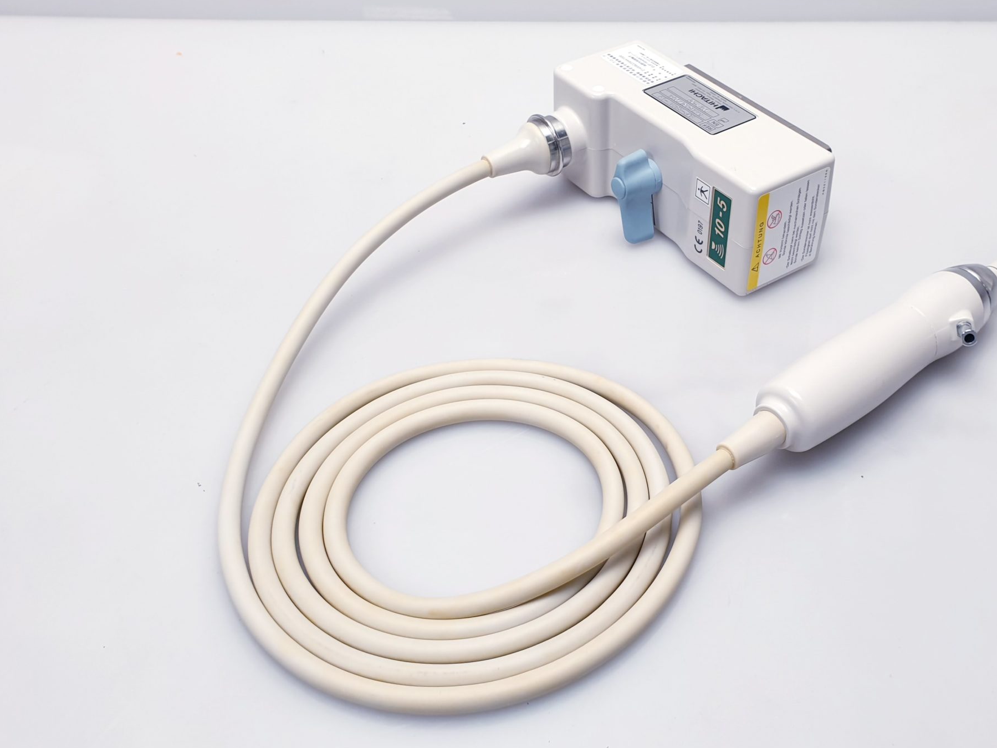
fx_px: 1066
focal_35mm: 37
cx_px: 663
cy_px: 386
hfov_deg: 49.3
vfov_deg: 38.7
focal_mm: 4.3
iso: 50
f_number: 2.4
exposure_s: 1/50
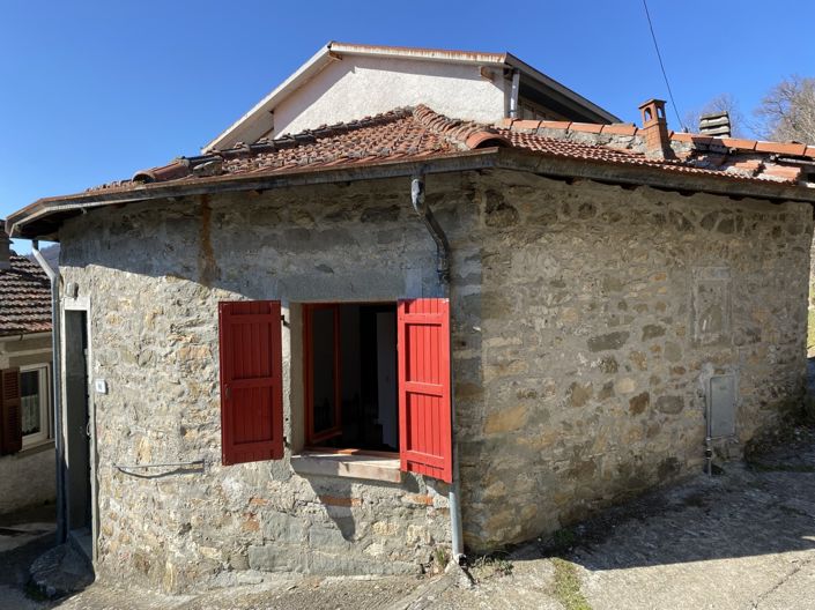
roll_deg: +1.7
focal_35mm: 26
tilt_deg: -0.7
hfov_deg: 67.3
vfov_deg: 53.0
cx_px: 408
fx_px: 612
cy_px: 305
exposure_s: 1/1429
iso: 32
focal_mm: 4.25
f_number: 1.8
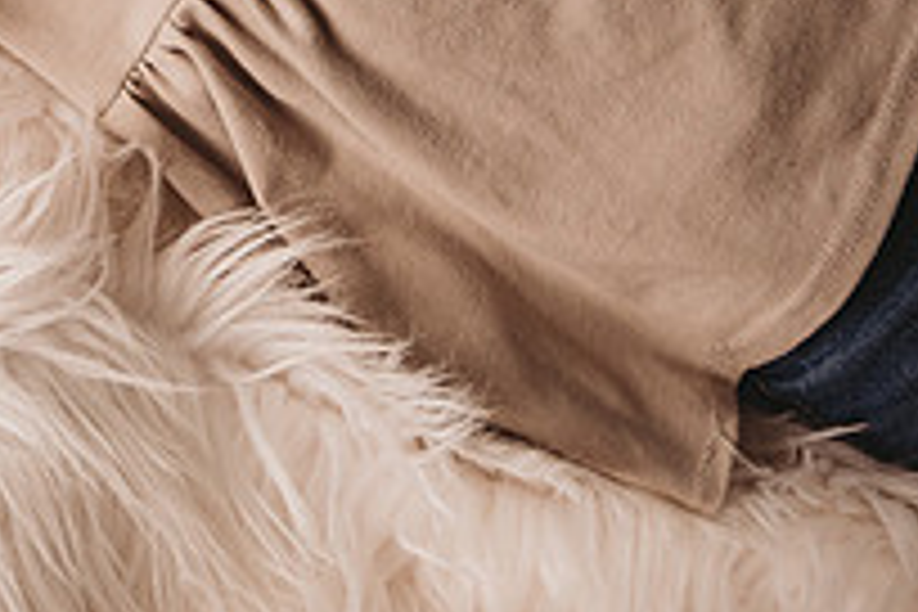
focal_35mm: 131
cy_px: -236
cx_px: -369
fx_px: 3340
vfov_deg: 10.2
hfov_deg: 14.8
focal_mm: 46
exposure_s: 1/160
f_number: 4
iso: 160
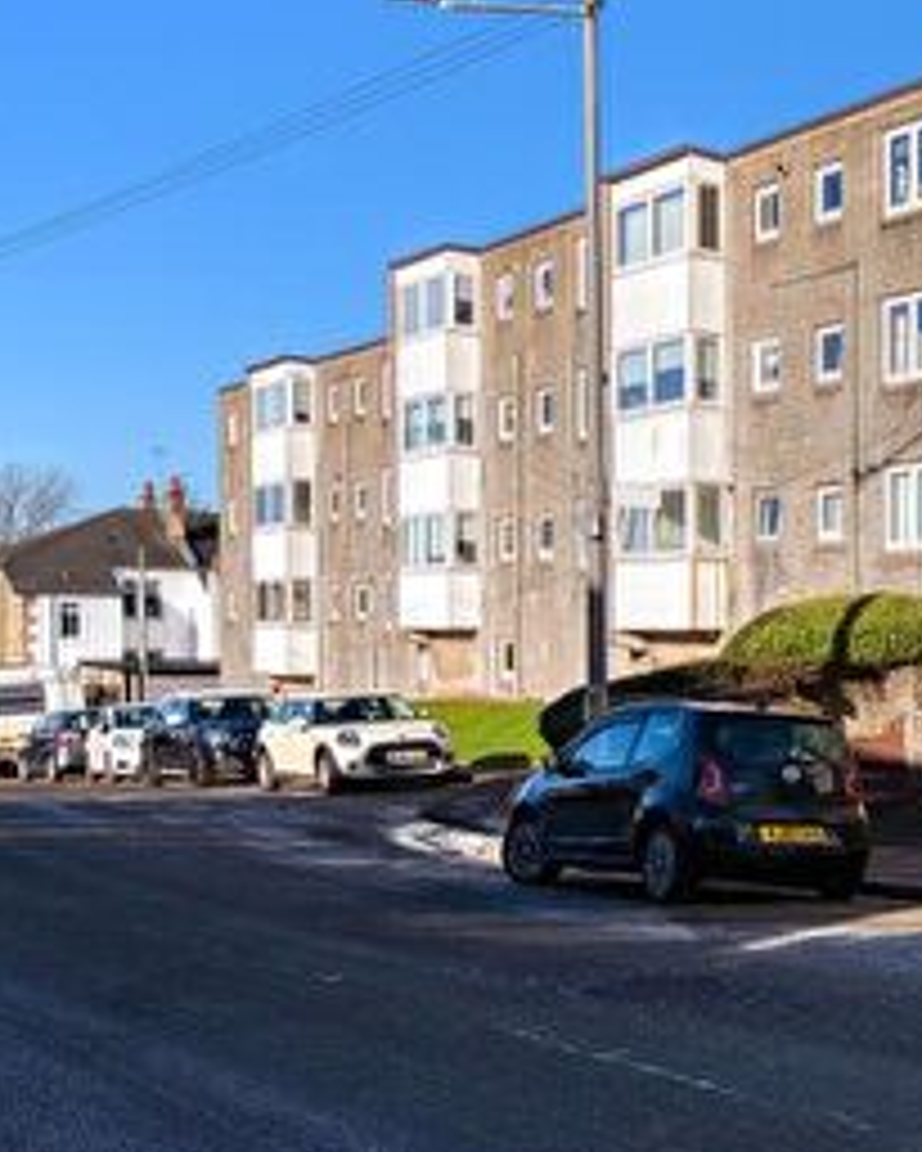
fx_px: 1398
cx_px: 1340
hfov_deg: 27.1
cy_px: 182
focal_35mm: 41
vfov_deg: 42.2
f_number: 8
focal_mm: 16
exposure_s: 1/1000
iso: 100
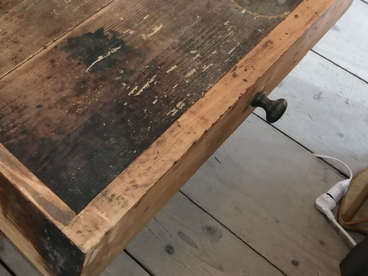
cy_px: 21
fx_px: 585
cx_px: 45
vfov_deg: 25.6
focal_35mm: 55
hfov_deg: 33.3
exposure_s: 1/33.3
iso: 125
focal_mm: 3.6
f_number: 1.8
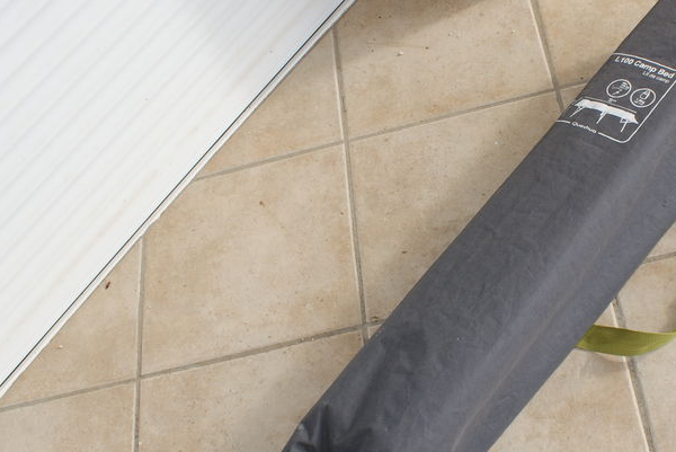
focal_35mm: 55
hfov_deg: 35.8
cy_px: 252
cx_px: 462
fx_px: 1033
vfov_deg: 24.6
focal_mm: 22
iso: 100
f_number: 8
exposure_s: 1/80
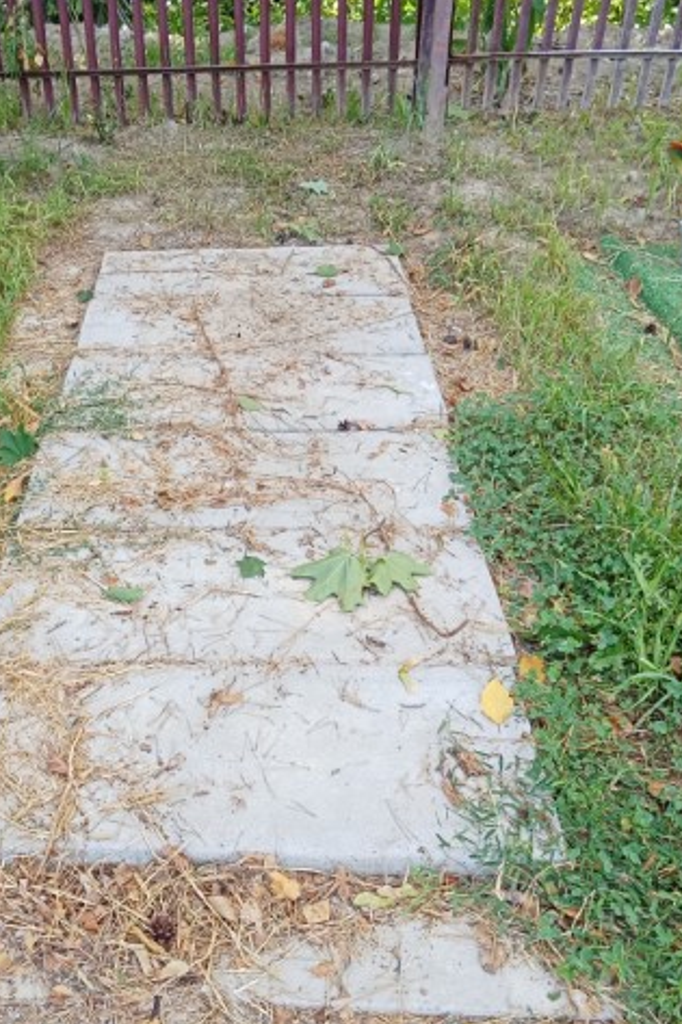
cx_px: 186
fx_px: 1081
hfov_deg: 34.4
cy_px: 509
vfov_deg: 50.7
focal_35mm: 38
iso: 105
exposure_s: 1/126
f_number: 2
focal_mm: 2.79
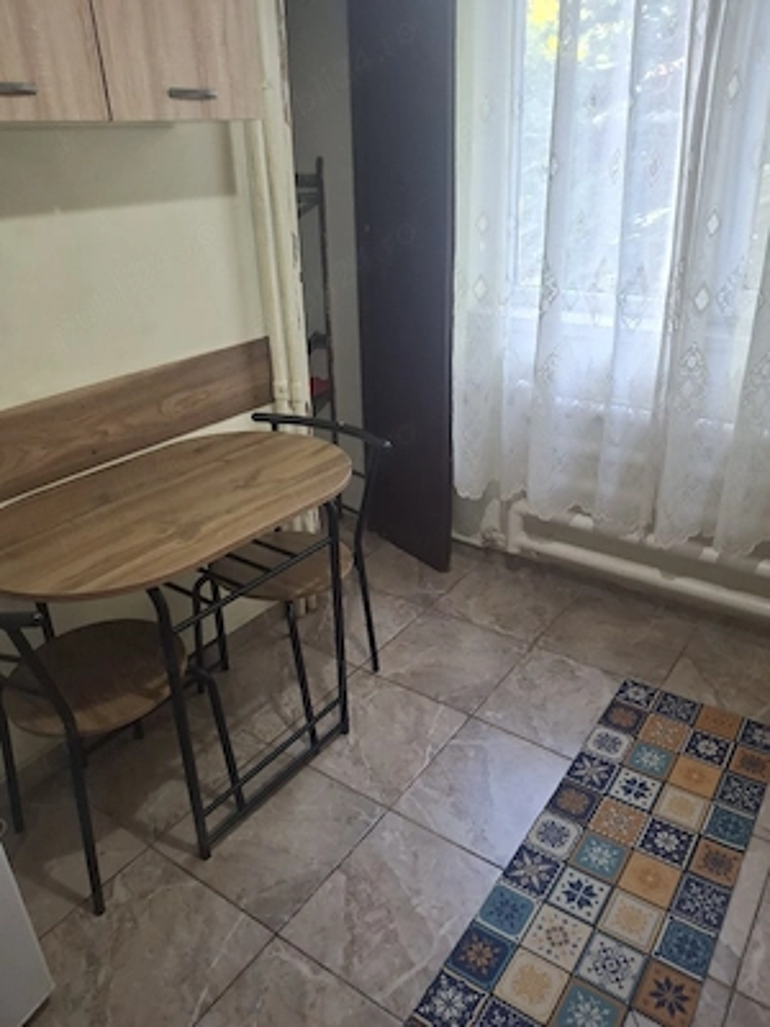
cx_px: 385
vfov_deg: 69.4
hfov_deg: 54.9
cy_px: 514
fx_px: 741
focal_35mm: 25
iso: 250
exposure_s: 1/50
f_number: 1.8
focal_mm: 4.69
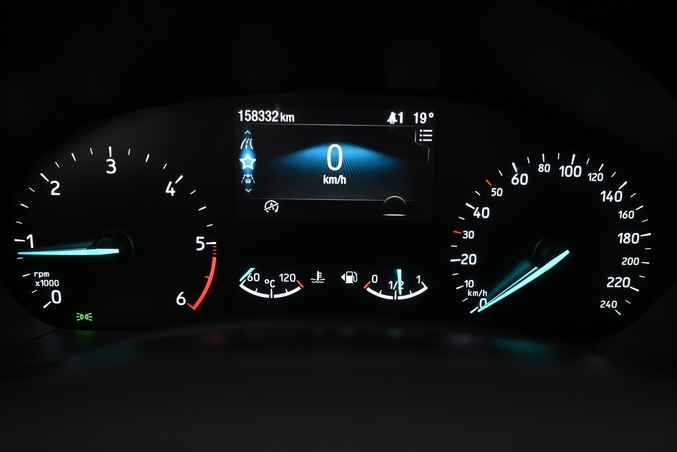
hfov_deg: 63.2
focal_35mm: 29
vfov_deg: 44.6
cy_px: 226
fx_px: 550
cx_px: 338
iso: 1000
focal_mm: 19.5
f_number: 3.8
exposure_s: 1/30
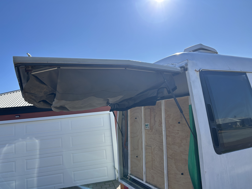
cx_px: 126
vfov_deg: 53.1
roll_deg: +5.6
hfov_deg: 67.3
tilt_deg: +9.4
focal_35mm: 26
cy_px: 94
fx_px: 189
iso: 50
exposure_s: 1/5076
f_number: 1.5
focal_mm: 5.7
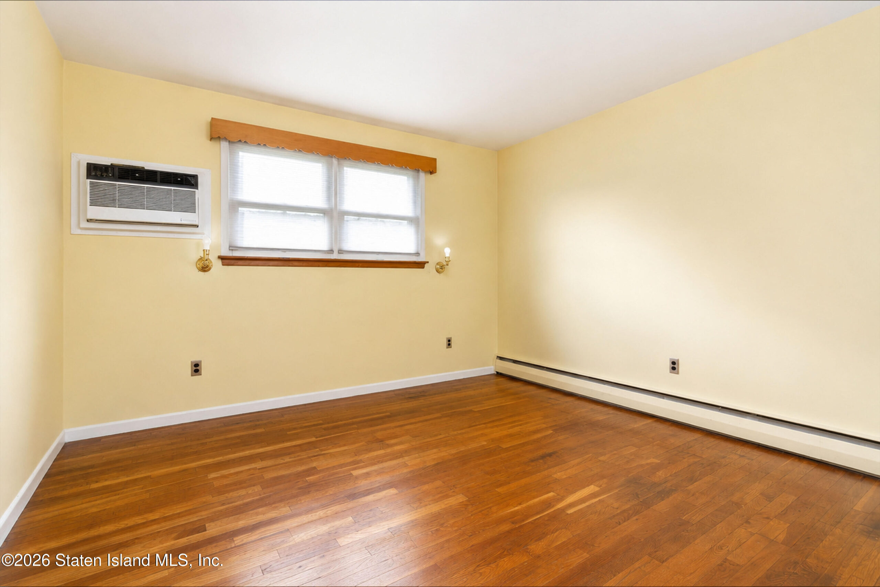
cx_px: 440
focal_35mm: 16
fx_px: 403
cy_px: 294
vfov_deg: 72.1
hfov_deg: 95.0
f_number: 4
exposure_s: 1/4
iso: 64
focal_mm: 16.5
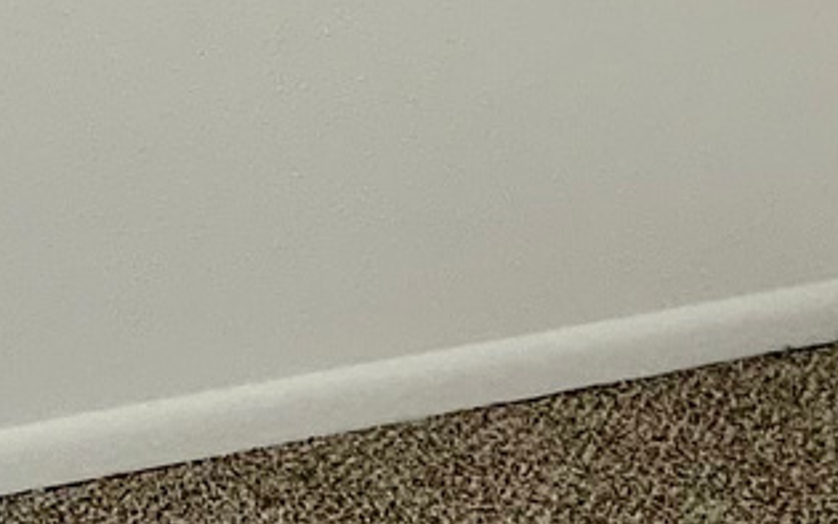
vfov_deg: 6.5
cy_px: -261
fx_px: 4568
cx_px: -748
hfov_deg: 9.8
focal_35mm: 200
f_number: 1.8
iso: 25
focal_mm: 3
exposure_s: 1/120
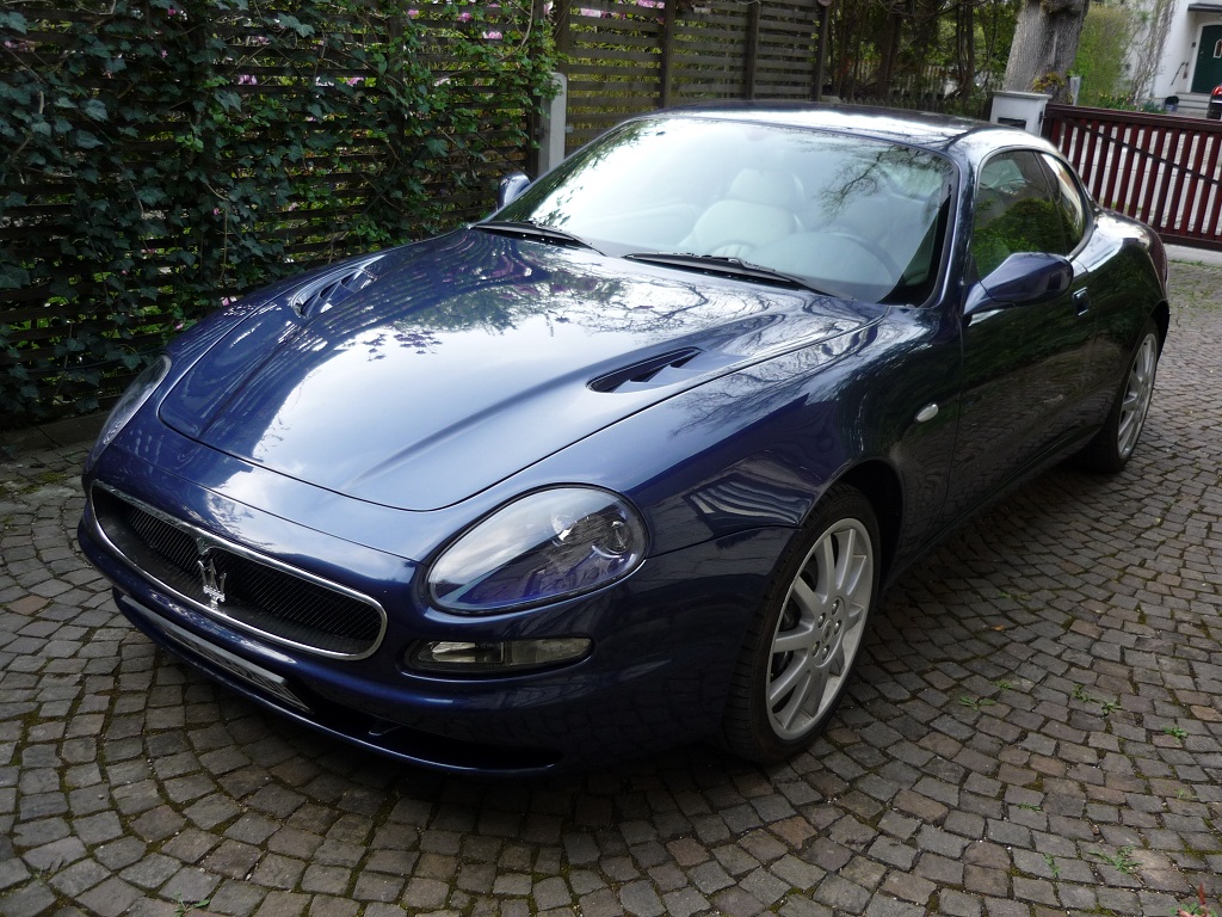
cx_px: 611
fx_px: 1165
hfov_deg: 55.4
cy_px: 458
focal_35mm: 33
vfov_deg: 42.9
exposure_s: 1/40
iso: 100
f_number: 2.8
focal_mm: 5.5
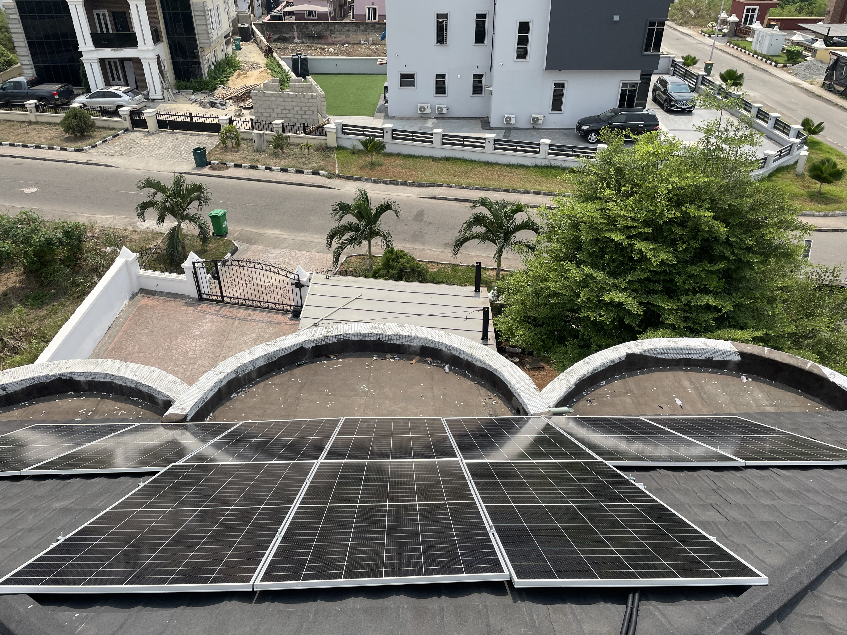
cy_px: 318
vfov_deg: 53.1
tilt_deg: -30.7
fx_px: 636
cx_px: 424
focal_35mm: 26
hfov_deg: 67.3
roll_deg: -0.3
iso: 32
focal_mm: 4.2
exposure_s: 1/3040
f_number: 1.6
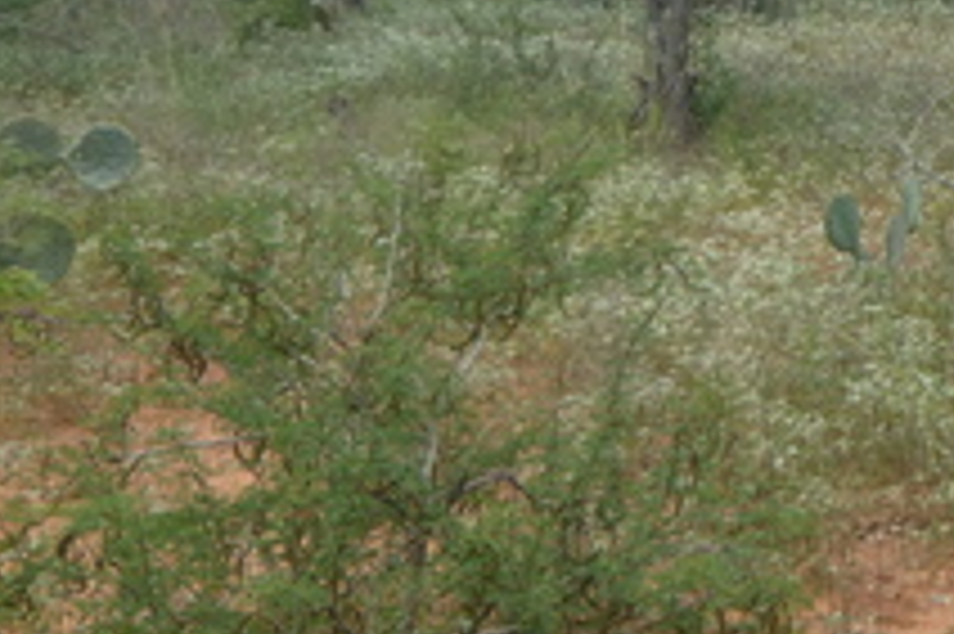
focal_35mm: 113
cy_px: -72
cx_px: 1364
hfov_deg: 16.7
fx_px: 2992
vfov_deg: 11.9
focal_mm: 6.4
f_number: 4.4
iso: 100
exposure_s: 1/320
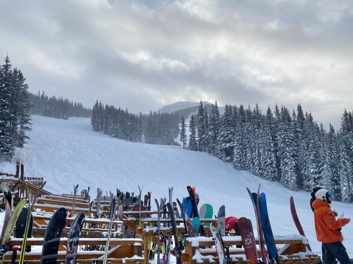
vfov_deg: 53.1
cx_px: 176
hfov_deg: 67.3
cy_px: 132
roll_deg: +2.1
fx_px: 265
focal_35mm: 26
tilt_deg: +12.5
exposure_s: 1/3401
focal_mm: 4.25
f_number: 1.8
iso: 32
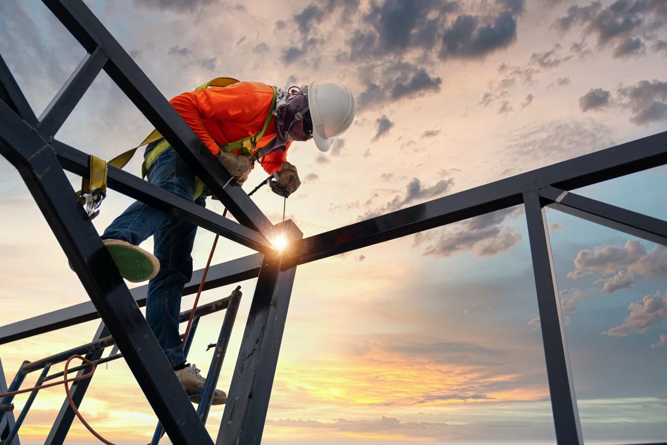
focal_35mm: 37
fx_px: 691
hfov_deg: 51.5
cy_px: 222
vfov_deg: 35.7
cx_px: 334
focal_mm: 37.3
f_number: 2.8
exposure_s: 1/400
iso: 100
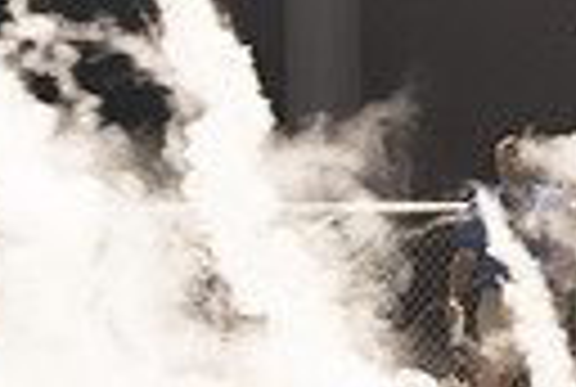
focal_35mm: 395
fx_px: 6335
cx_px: -676
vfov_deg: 3.5
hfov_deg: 5.1
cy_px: 904
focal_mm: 70
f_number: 6.3
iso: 2500
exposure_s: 1/80
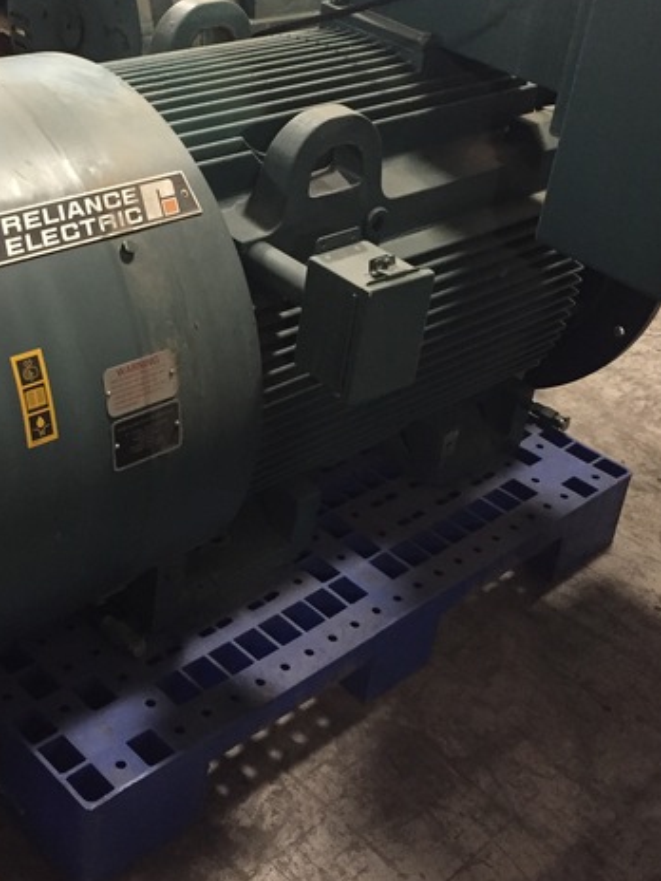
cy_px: 330
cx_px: 234
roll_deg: -8.0
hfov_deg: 29.0
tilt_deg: -30.6
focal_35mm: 50
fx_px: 1273
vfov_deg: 38.0
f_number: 2.2
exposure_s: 1/15
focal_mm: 4.15
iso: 250
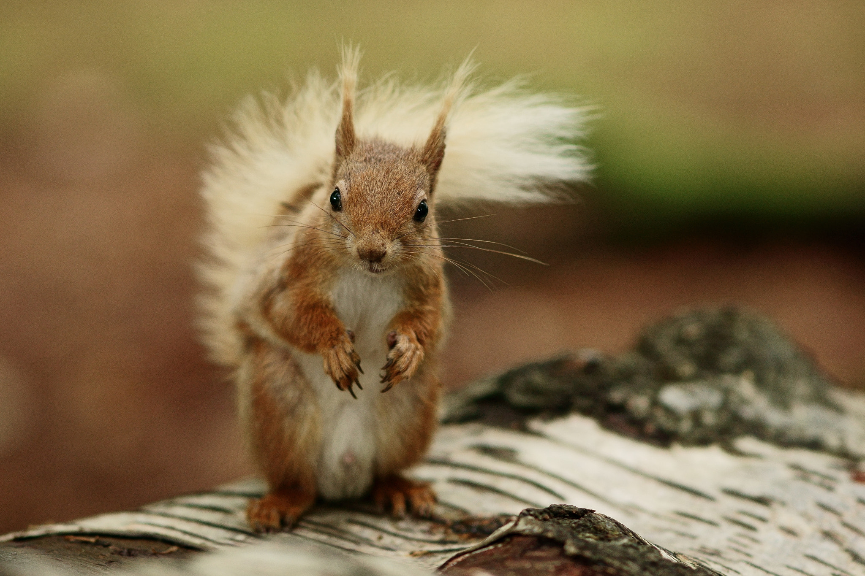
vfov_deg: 6.8
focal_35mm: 202
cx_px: 432
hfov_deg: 10.2
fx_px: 4865
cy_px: 288
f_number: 2
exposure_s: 1/400
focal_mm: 135
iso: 250
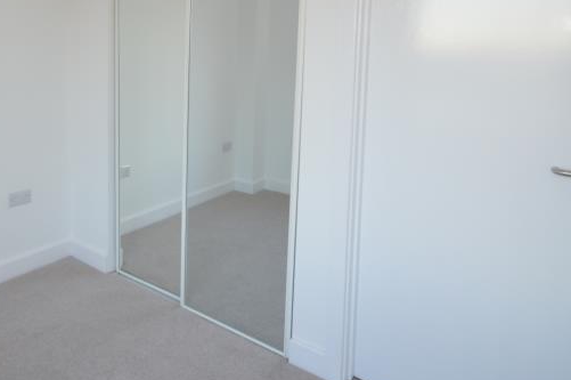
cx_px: 156
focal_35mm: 27
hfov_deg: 64.2
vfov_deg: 46.2
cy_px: 96
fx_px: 428
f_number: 4
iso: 400
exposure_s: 1/60
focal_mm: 10
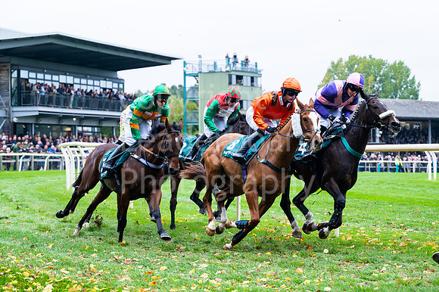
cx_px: 220
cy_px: 146
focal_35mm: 101
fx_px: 1235
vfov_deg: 13.5
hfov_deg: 20.2
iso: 500
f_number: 4
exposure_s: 1/1000
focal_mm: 99
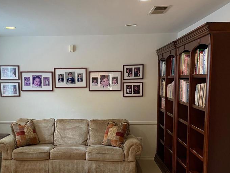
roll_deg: +1.1
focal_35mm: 39
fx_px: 259
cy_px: 113
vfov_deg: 36.5
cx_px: 81
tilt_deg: -7.0
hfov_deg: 47.3
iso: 100
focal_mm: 4.2
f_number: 1.6
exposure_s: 1/60
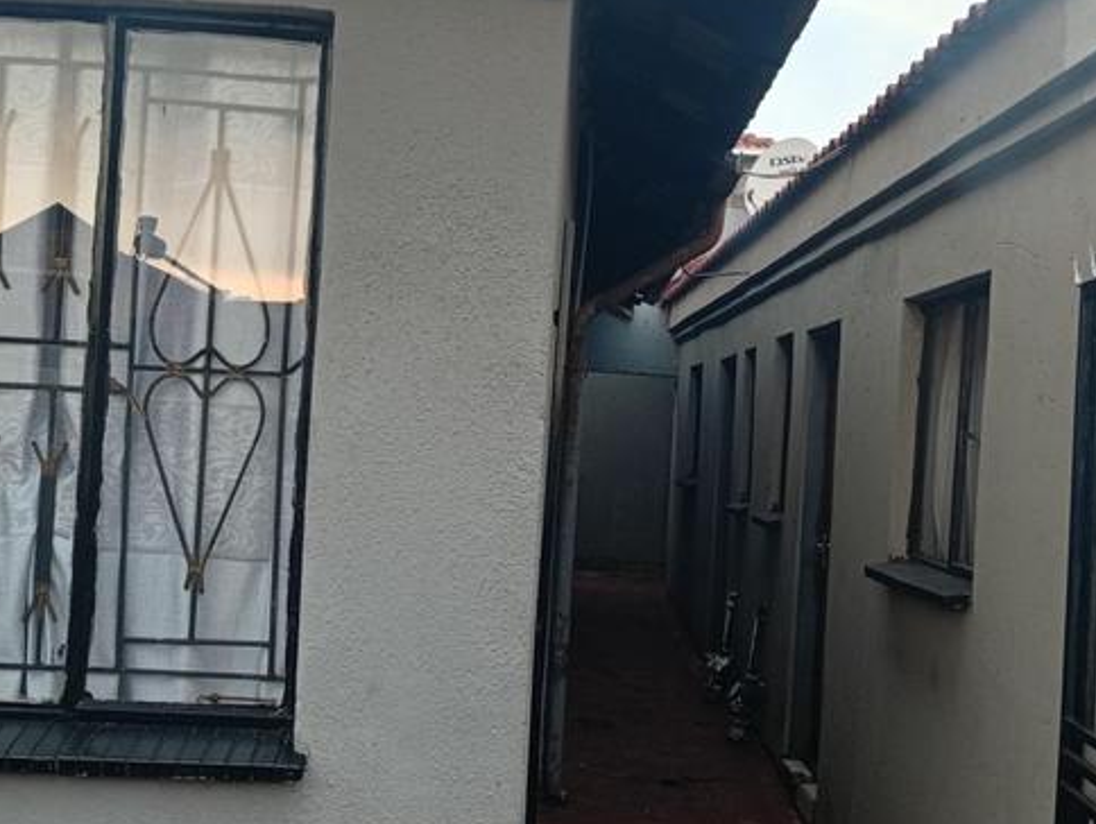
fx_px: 1363
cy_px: 407
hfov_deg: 43.8
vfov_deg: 33.7
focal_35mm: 43
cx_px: 543
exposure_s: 1/50
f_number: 1.8
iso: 186
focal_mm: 3.96
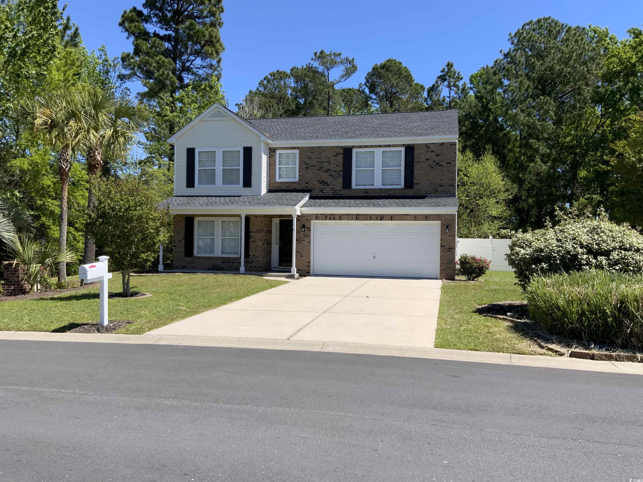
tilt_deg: +0.1
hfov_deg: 61.7
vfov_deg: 48.2
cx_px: 322
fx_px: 539
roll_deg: -1.2
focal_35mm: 29
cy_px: 241
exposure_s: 1/1490
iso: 16
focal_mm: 3
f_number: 1.8
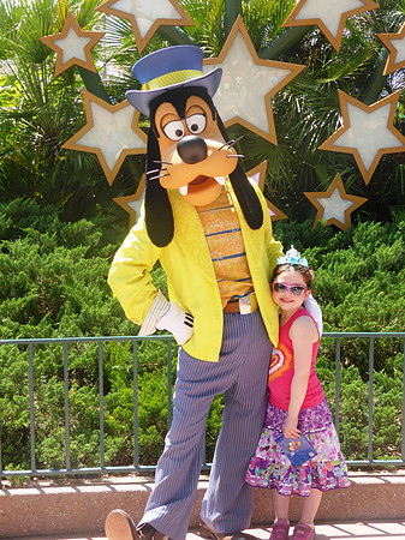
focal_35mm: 65
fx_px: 1015
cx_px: 202
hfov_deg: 22.6
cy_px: 270
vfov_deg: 29.8
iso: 100
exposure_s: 1/320
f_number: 4.8
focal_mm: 11
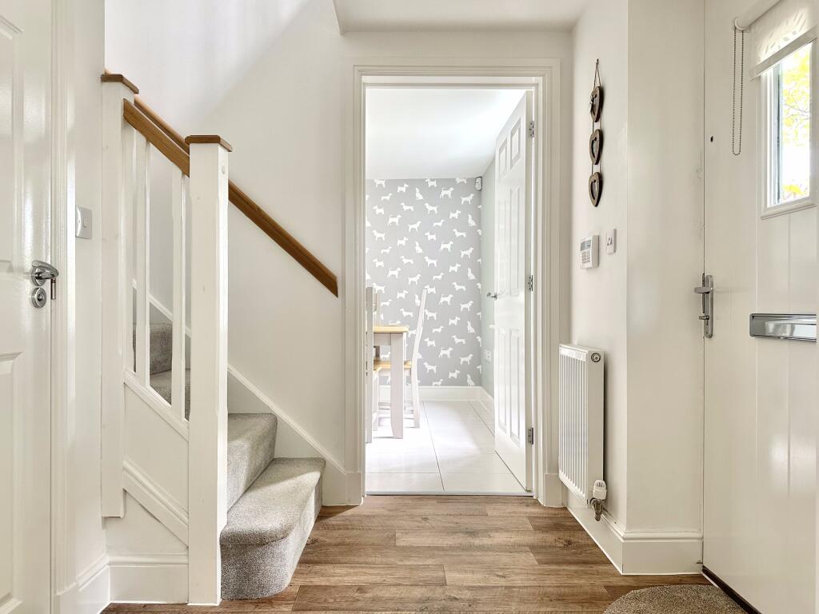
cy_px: 307
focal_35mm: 24
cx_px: 410
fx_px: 568
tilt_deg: -0.9
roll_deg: +0.8
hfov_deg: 71.6
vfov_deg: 56.8
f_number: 1.78
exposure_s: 1/121
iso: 160
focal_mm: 6.86
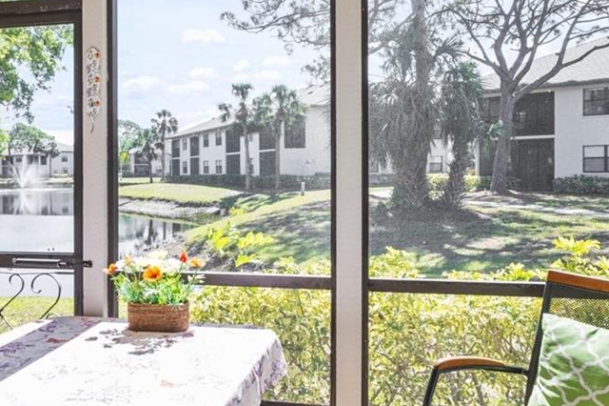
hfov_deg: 54.0
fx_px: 592
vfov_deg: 37.7
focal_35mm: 35
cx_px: 241
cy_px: 164
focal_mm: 14
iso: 800
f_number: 8
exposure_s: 1/125
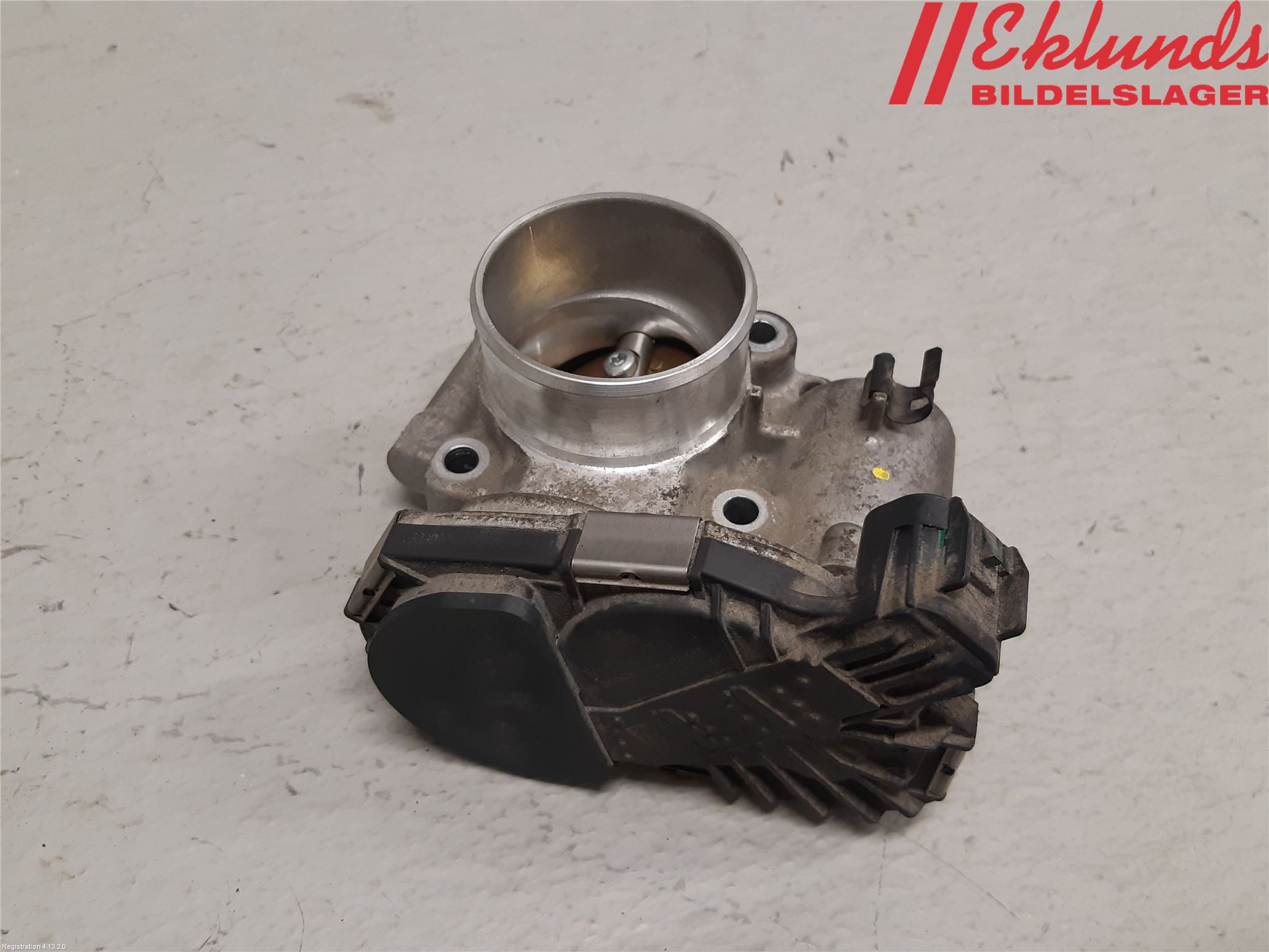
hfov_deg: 67.3
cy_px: 476
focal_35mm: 26
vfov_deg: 53.1
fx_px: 953
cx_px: 634
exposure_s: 1/50
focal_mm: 3.93
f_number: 1.7
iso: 125
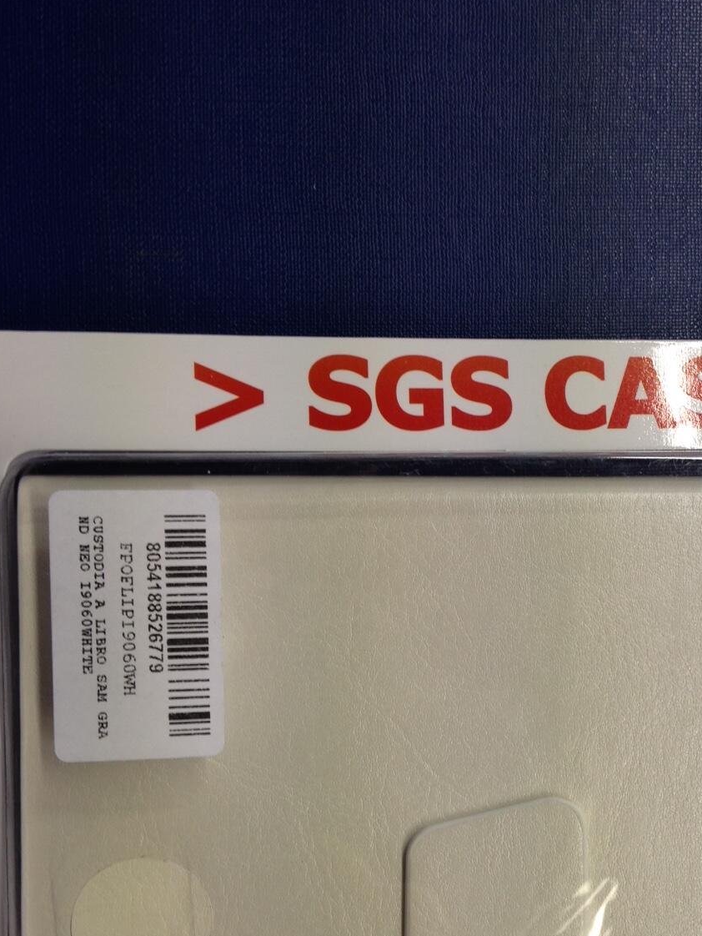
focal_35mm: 48
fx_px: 1297
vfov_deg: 39.4
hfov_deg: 30.0
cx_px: 487
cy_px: 581
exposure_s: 1/30
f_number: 2.4
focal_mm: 4.12
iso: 50
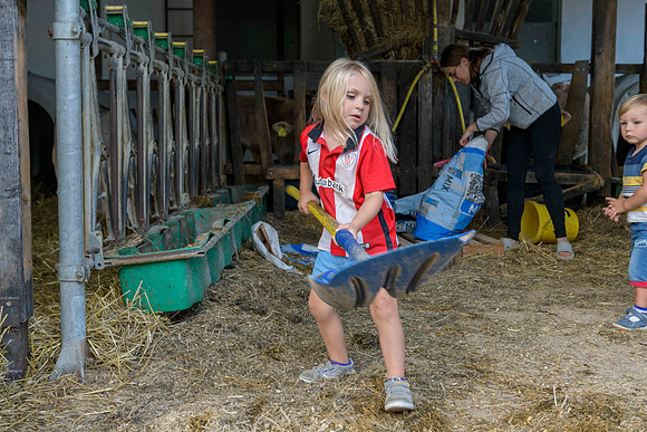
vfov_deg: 28.1
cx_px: 324
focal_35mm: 48
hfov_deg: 41.1
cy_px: 216
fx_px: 863
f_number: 5.6
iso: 1250
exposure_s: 1/100
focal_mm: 48
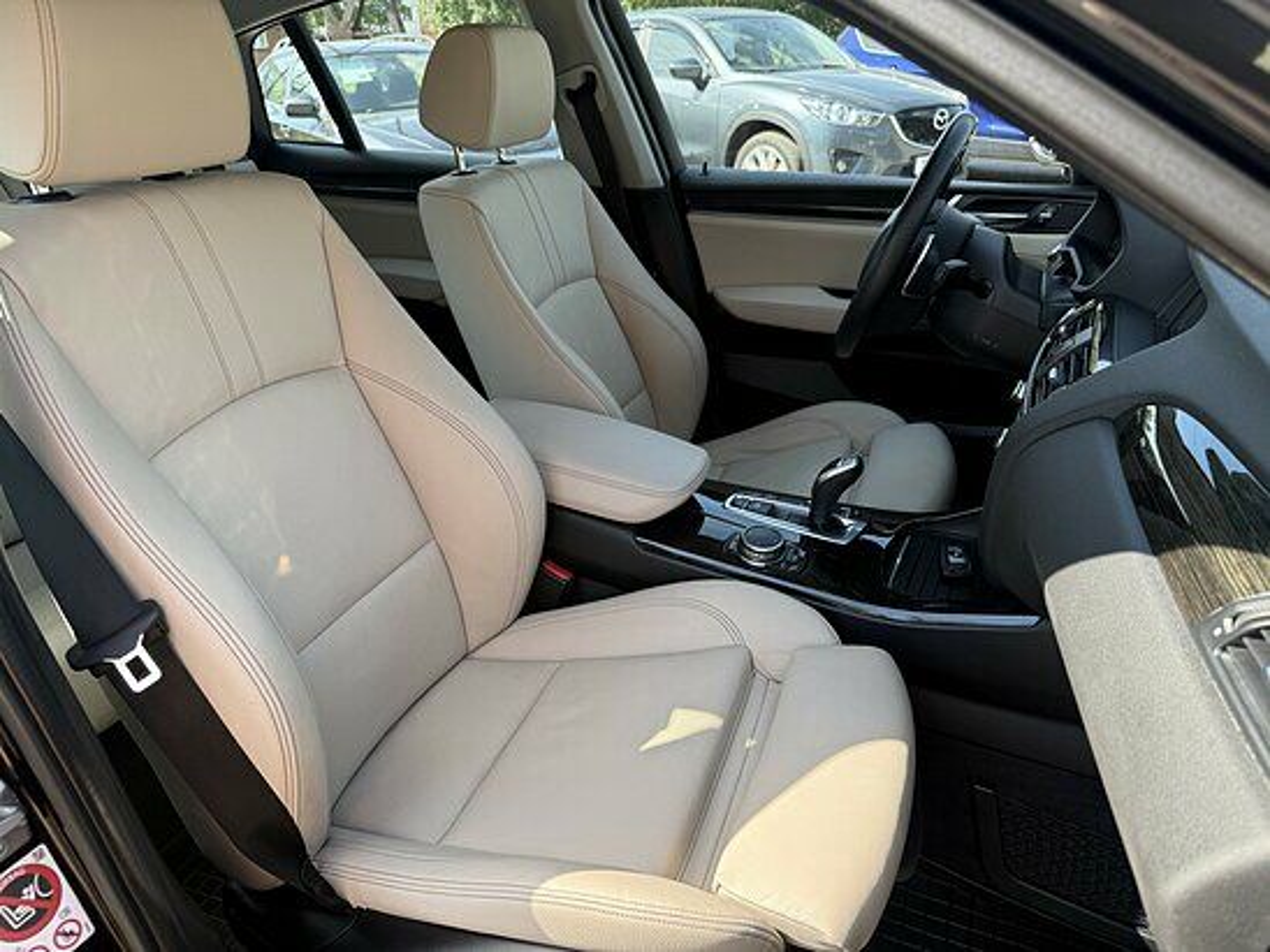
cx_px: 635
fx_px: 881
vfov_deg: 56.8
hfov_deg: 71.6
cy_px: 476
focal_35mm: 24
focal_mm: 6.76
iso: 100
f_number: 1.78
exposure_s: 1/551
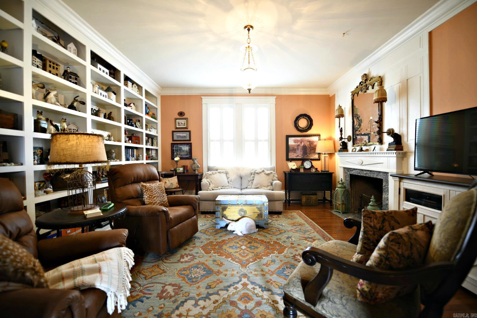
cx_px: 238
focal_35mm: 14
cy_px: 159
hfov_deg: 104.3
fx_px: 185
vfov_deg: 81.2
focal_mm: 14
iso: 320
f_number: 2.8
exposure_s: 1/15
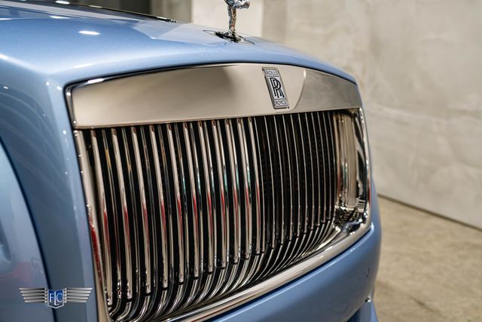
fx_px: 495
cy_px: 161
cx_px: 241
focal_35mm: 37
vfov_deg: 36.0
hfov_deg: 51.9
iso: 1600
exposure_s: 1/100
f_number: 4
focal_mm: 37
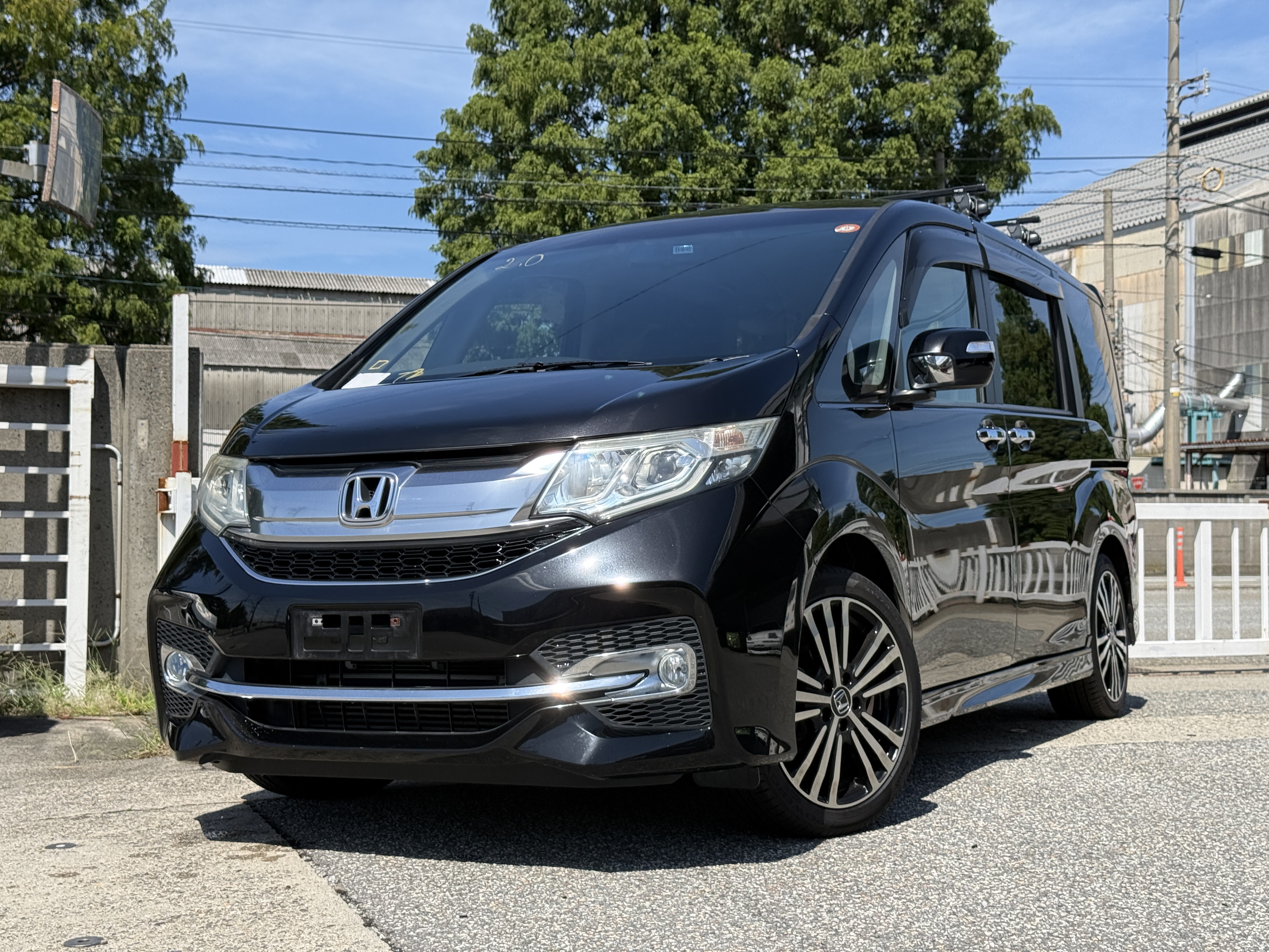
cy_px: 476
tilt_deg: +1.8
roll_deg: -0.1
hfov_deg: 39.7
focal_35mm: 48
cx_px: 634
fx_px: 1760
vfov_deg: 30.3
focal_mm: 6.76
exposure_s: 1/4587
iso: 80
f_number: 1.78
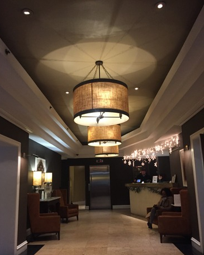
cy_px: 138
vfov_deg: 57.1
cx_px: 100
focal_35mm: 31
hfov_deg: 47.1
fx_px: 234
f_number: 2.2
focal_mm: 4.15
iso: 250
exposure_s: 1/30
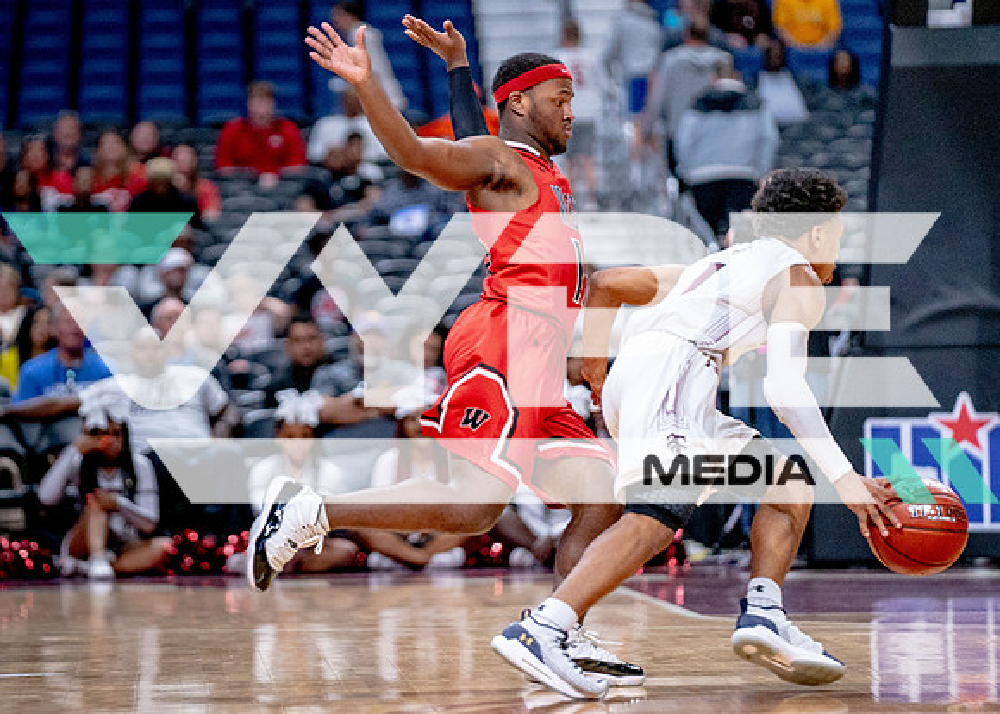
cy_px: 320
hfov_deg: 7.3
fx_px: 7845
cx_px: 344
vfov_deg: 5.2
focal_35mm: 276
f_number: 2.8
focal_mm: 200
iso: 2500
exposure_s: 1/1500
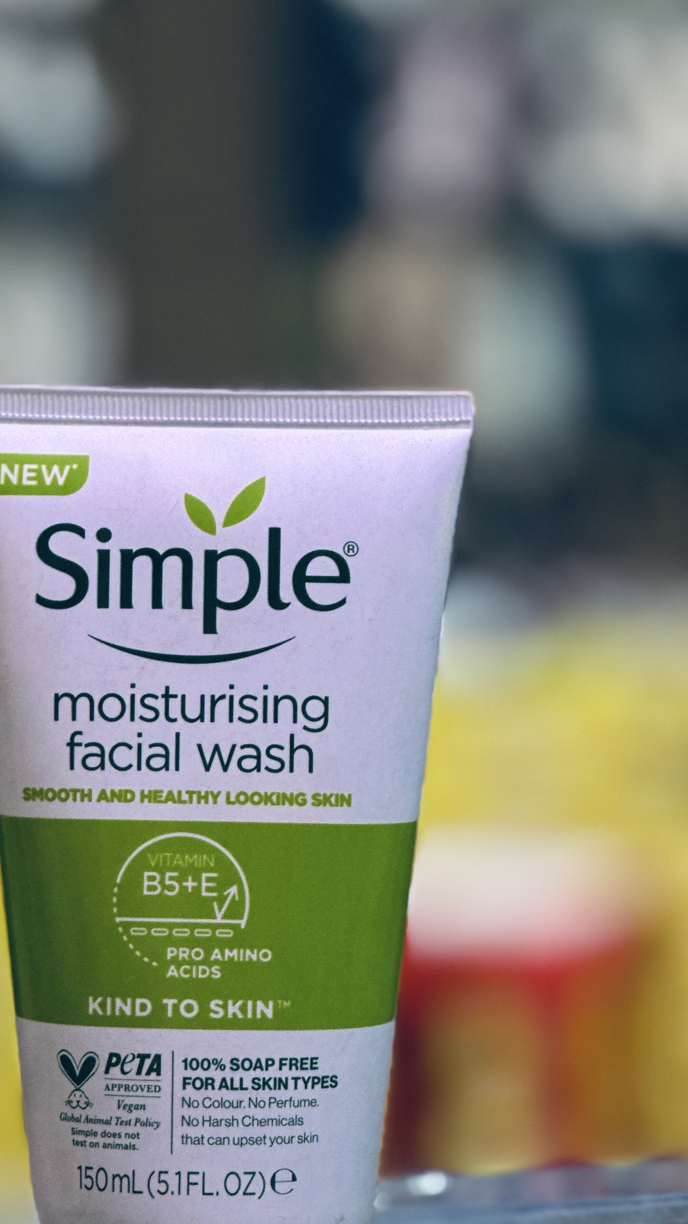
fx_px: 4249
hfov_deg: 9.3
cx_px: 247
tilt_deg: -5.6
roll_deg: -0.9
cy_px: 716
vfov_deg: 16.4
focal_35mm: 131
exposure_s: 1/33
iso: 125
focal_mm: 9
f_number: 2.8
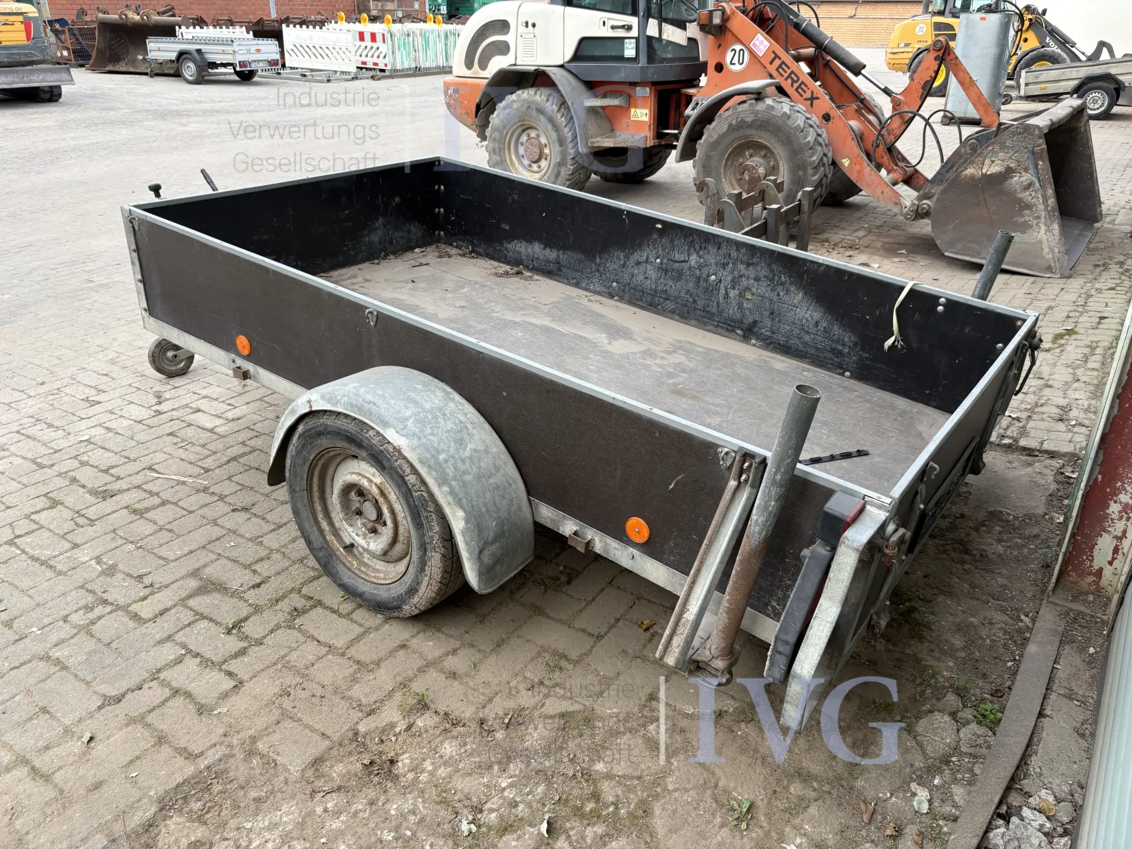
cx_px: 566
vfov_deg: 53.1
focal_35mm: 26
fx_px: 850
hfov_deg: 67.3
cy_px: 424
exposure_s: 1/200
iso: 40
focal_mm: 5.96
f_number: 1.6
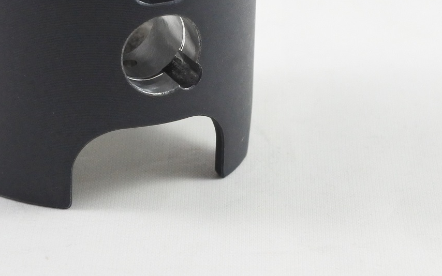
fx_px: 1518
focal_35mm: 126
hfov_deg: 16.5
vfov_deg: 10.3
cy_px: -8
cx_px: 93
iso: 800
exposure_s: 1/100
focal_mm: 20.6
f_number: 4.8
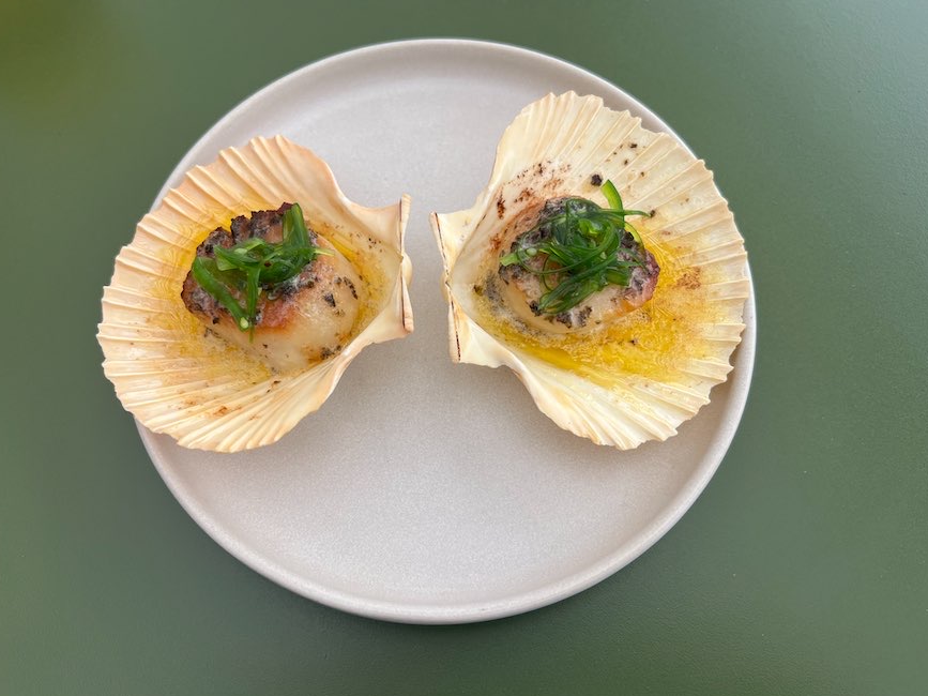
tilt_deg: -70.9
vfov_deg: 51.3
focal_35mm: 27
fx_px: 724
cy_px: 353
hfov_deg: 65.3
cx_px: 456
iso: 50
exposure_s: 1/1048
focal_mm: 5.7
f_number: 1.5
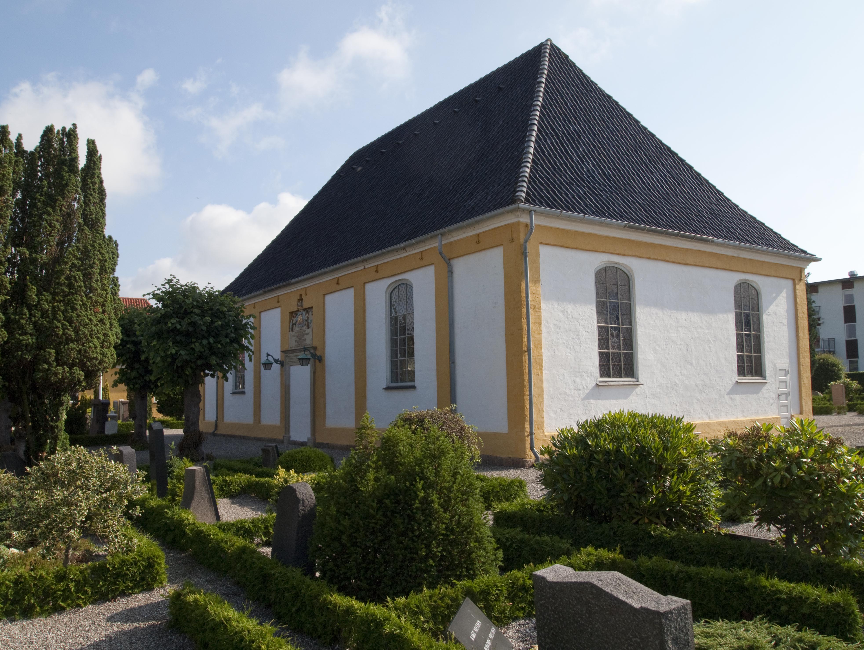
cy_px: 325
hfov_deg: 59.9
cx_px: 432
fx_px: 750
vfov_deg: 46.9
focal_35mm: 30
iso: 200
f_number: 7.1
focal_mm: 15
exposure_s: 1/320
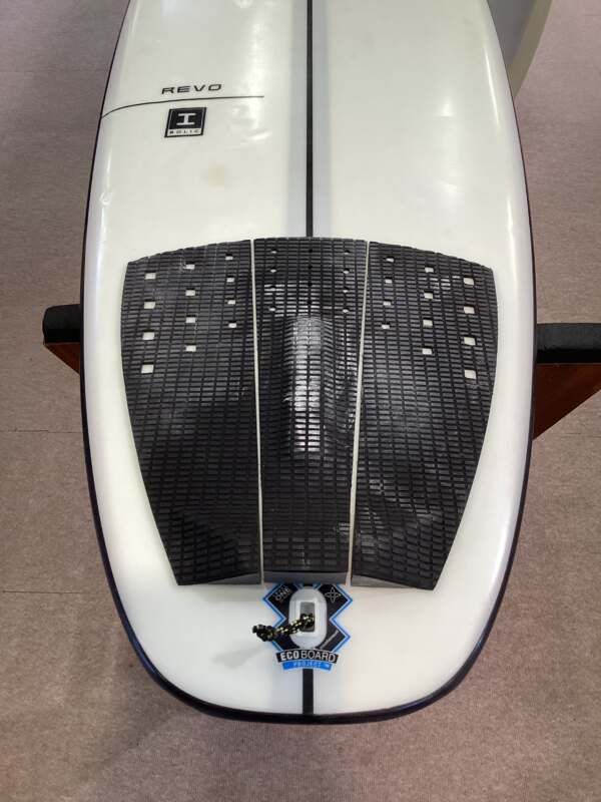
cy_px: 401
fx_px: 718
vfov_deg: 58.4
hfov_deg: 45.4
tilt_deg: -52.3
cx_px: 300
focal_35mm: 31
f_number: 2.4
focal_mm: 3.3
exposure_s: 1/100
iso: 100
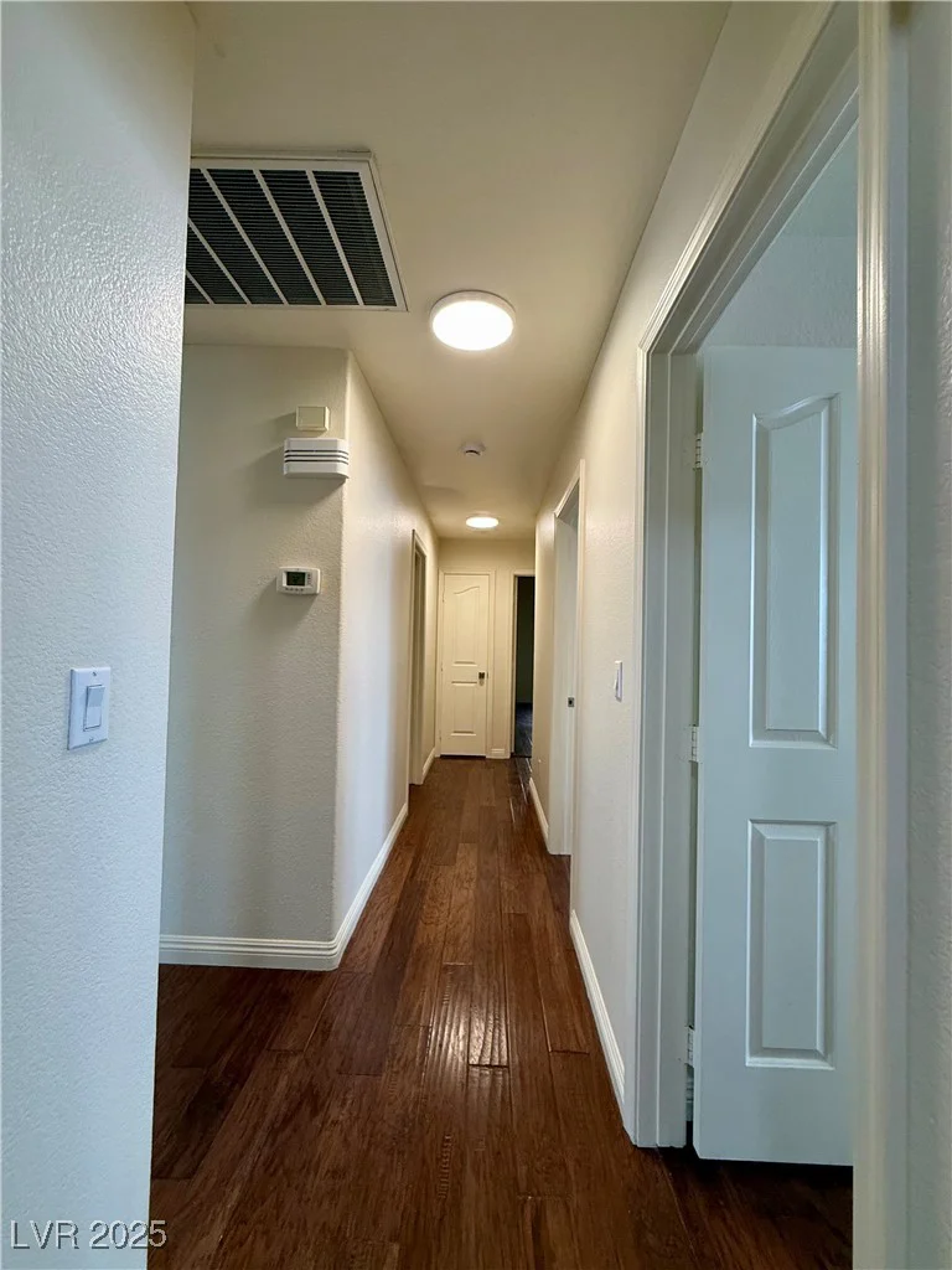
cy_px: 635
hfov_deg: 85.7
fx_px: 513
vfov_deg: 102.1
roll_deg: -2.2
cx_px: 476
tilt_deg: +2.8
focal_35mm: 14
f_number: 2.2
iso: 200
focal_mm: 2.22
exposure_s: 1/120
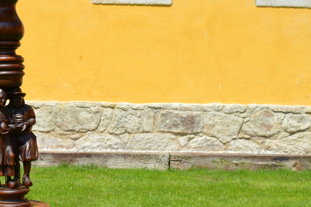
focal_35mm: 64
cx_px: 34
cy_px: 196
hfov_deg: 30.1
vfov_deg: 20.7
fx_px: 553
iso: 100
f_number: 9
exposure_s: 1/320
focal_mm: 21
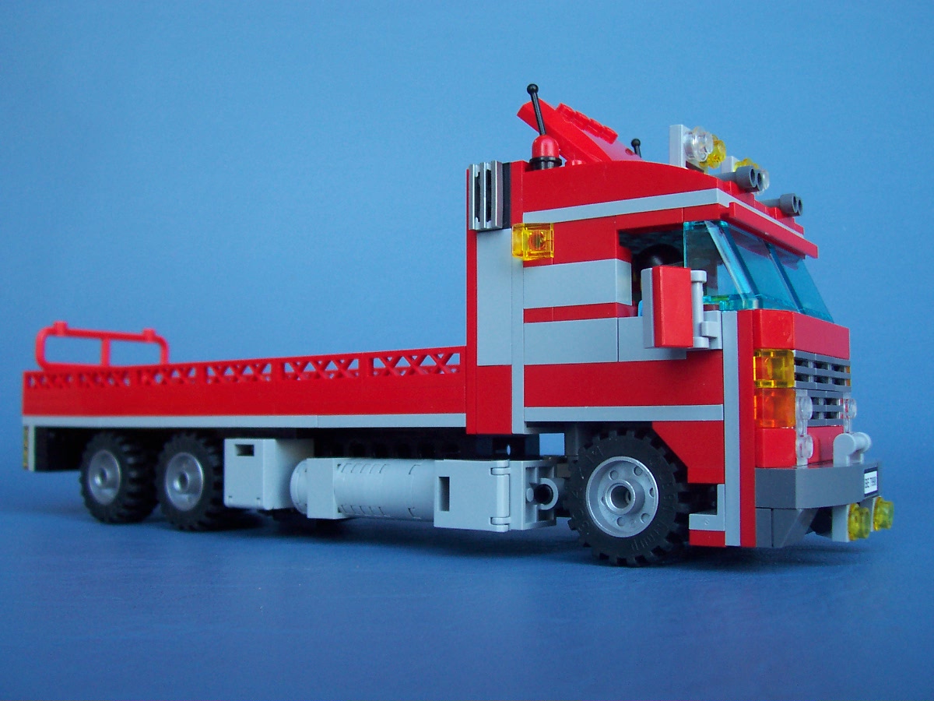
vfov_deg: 38.7
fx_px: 998
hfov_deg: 50.1
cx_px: 467
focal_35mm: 37
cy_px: 350
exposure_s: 1/60
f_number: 2.8
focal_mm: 5.6
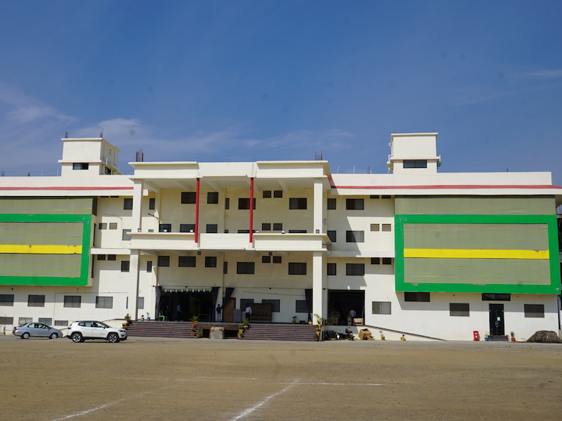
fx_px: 779
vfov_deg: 30.2
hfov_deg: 39.6
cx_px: 239
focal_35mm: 48
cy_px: 178
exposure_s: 1/400
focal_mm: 37
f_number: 10
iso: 100
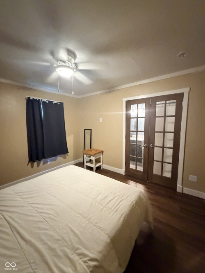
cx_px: 102
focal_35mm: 14
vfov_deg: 102.1
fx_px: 111
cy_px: 136
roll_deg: +1.4
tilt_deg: -5.6
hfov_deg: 85.7
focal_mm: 2.22
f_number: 2.2
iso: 1250
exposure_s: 1/60
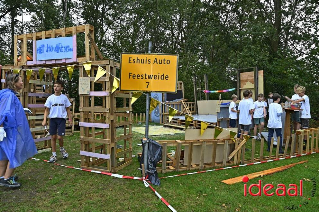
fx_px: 212
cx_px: 160
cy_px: 106
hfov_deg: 73.8
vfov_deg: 53.0
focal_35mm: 24
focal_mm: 24
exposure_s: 1/125
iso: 200
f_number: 5.6
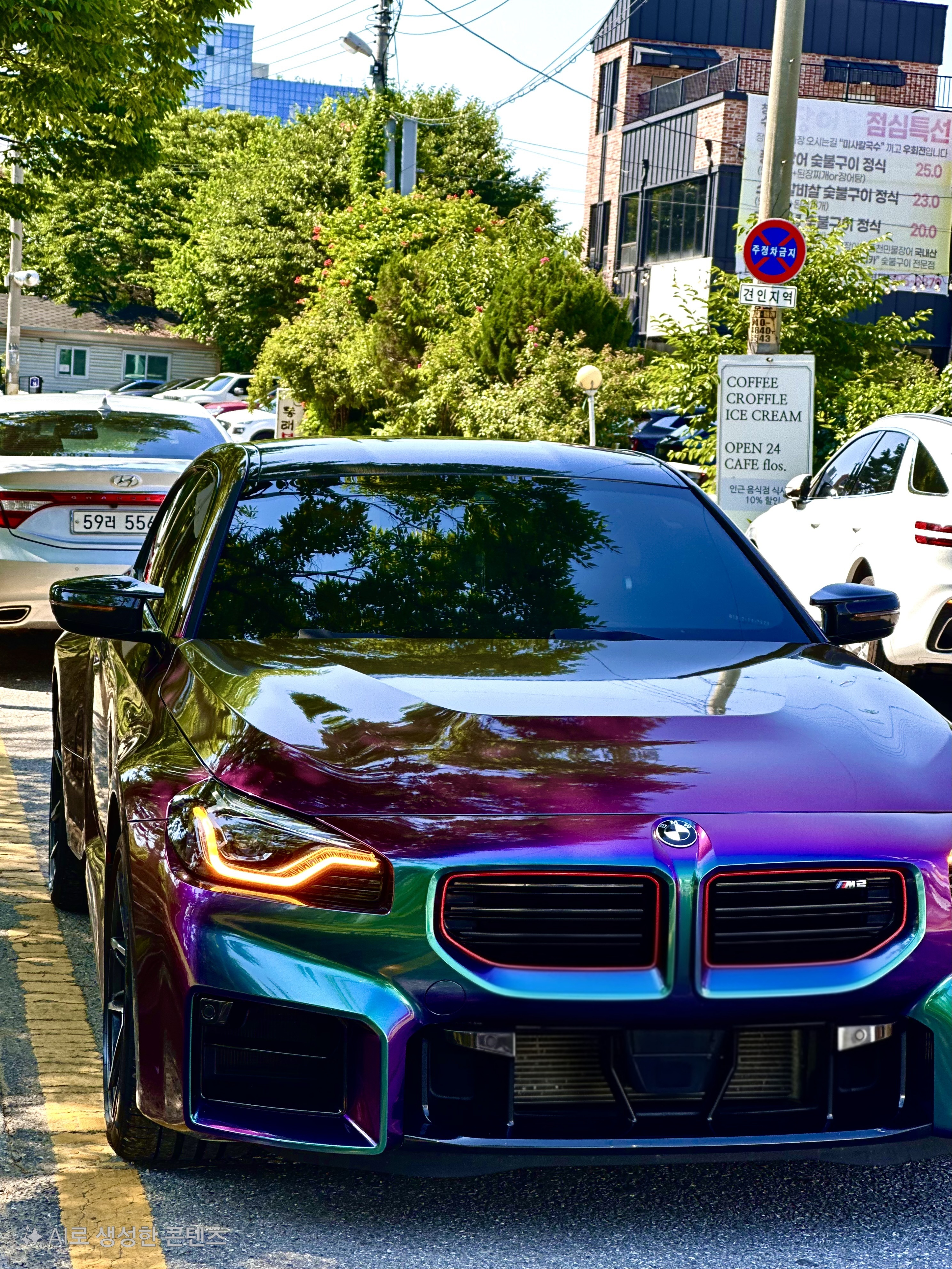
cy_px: 634
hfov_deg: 19.1
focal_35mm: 77
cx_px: 476
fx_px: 2824
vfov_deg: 25.3
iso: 32
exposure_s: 1/122
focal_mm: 9
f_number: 2.8
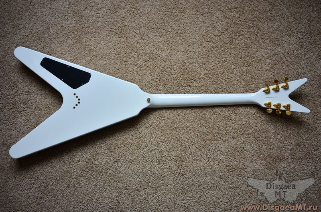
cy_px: 106
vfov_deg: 46.2
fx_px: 249
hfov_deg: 65.6
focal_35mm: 28
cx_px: 160
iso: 500
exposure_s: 1/200
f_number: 4
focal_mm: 18.5
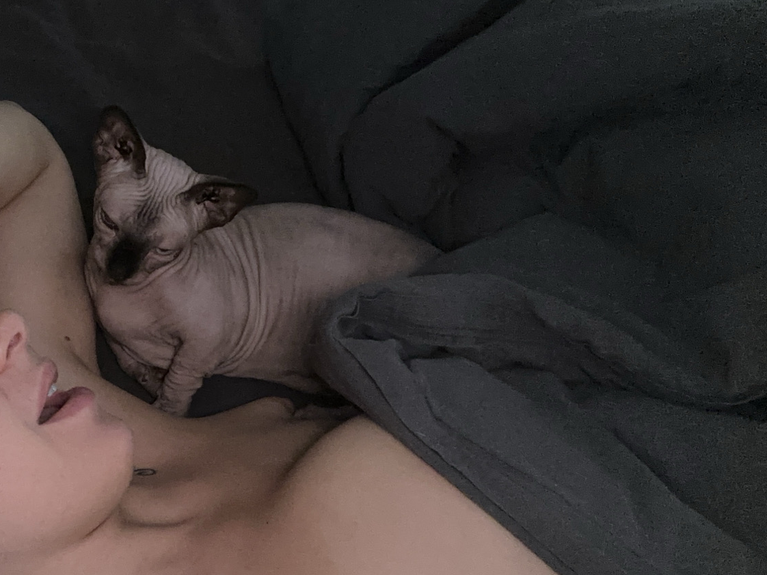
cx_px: 95
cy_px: 388
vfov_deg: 34.8
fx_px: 908
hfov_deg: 42.5
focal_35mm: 41
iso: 250
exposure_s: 1/27
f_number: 1.9
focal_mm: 2.69
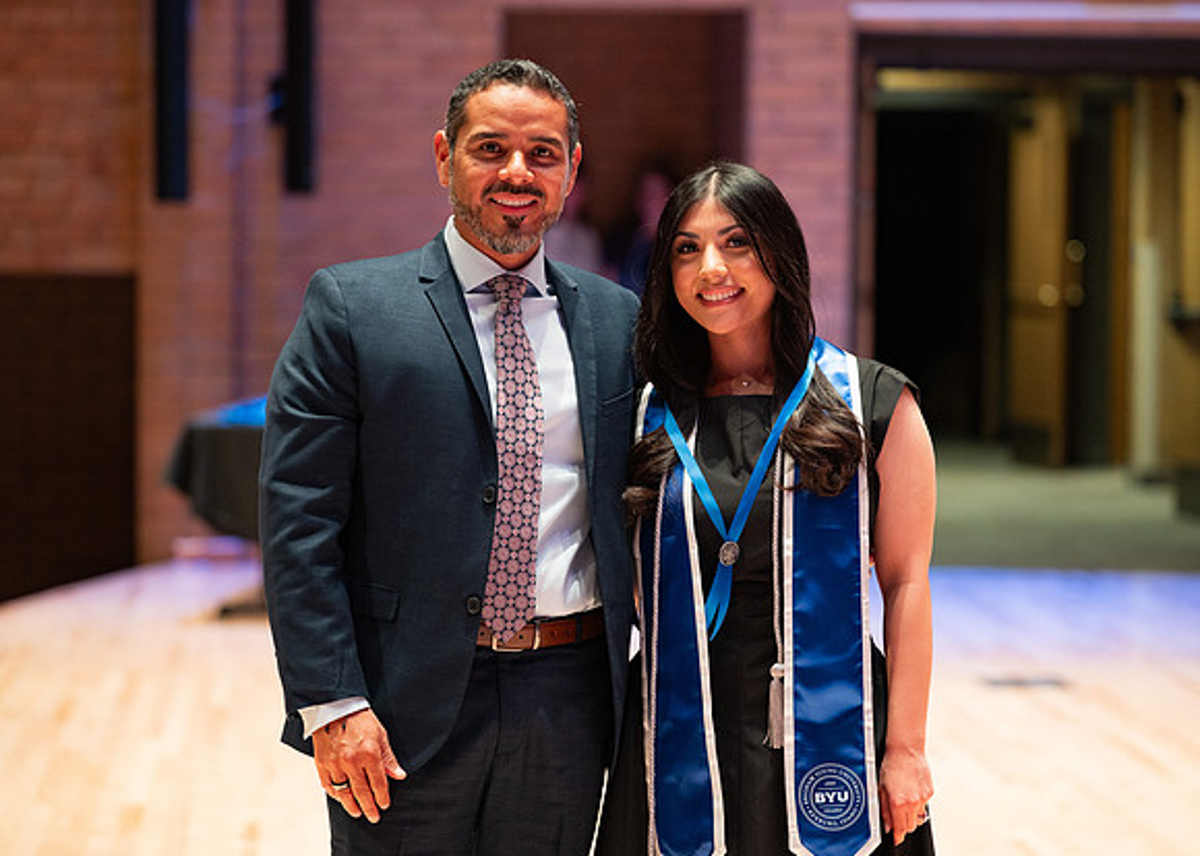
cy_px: 428
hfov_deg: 17.4
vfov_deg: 12.4
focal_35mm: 115
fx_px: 3927
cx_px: 622
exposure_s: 1/200
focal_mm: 110
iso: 1000
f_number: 2.8
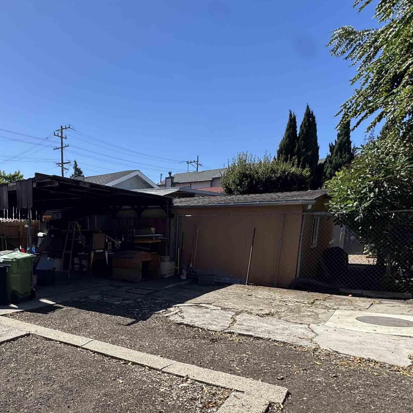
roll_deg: +0.6
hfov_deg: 55.1
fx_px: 351
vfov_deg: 59.1
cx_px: 63
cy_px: 286
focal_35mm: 26
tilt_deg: -10.5
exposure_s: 1/1006
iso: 40
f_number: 2.2
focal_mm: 2.22
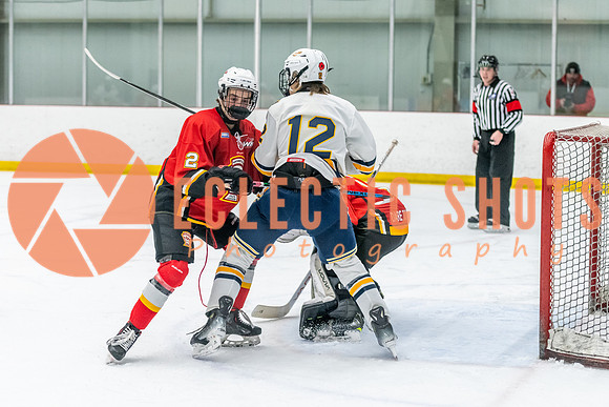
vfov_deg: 13.8
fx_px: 1677
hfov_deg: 20.6
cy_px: 210
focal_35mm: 99
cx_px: 304
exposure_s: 1/800
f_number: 2.8
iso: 3200
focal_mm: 75
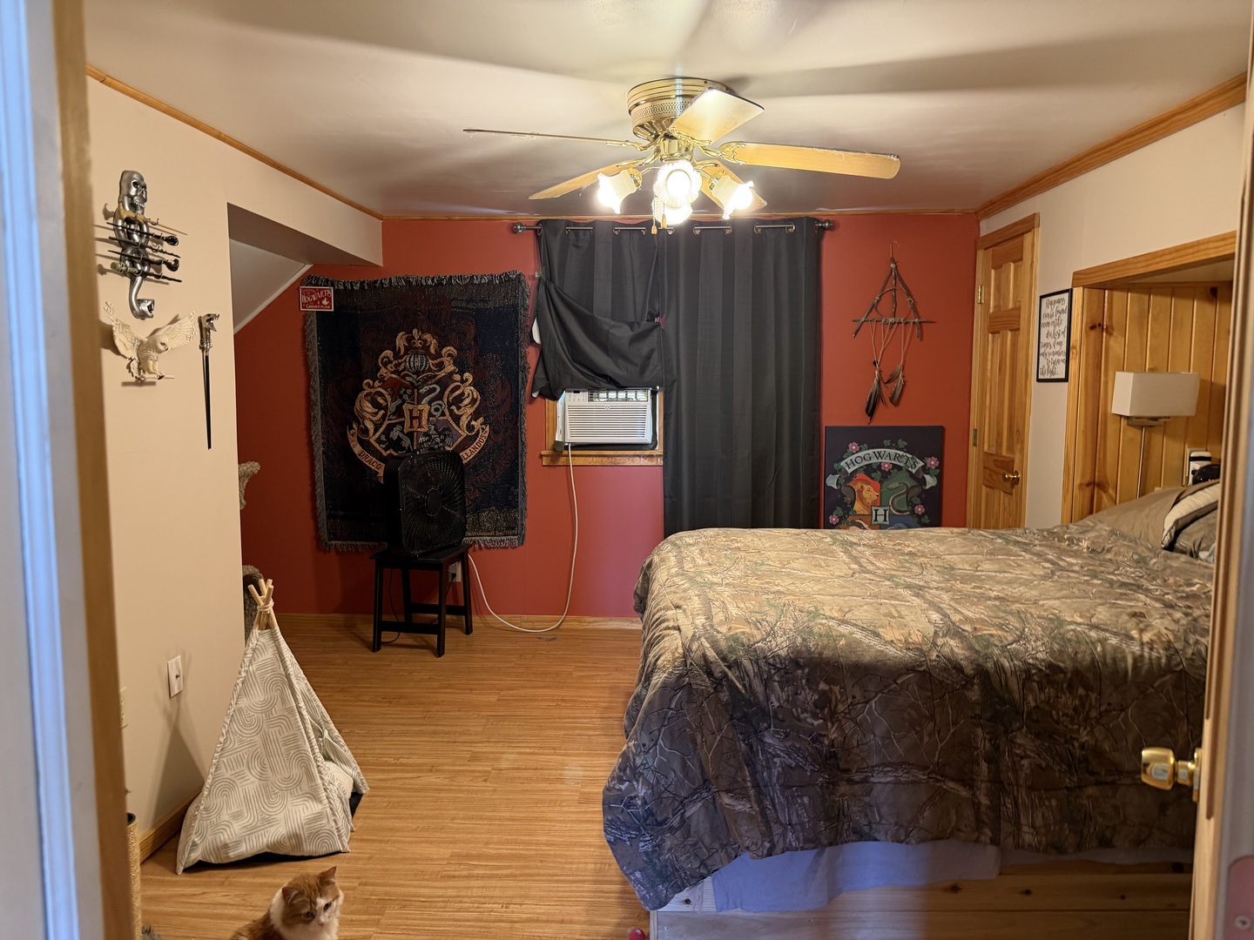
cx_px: 627
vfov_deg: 56.8
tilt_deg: -6.9
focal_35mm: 24
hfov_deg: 71.6
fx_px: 869
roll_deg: +0.1
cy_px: 470
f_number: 1.78
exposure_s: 1/60
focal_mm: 6.76
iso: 320
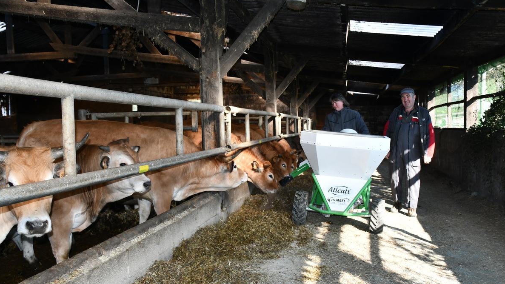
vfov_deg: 32.8
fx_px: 482
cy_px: 153
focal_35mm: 36
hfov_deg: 55.3
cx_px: 253
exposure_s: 1/125
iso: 320
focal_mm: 23
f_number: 3.8
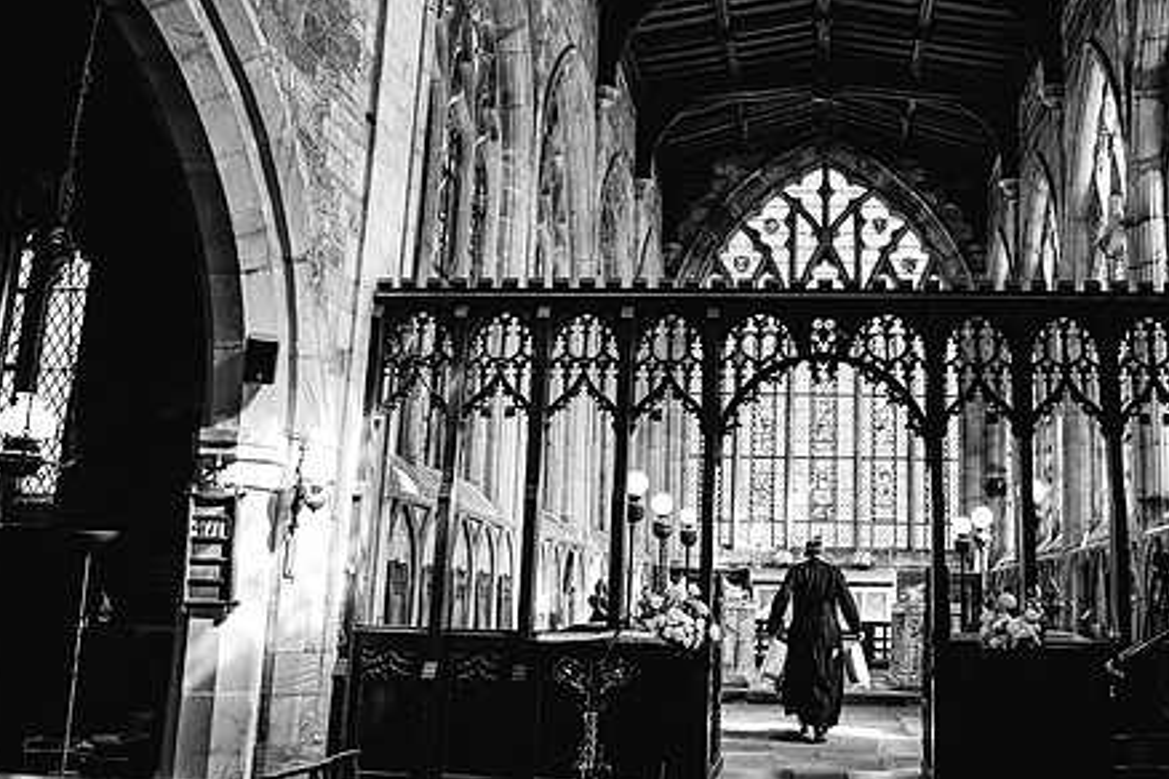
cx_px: 753
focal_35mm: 33
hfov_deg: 56.3
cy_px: 364
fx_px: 1071
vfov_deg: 40.0
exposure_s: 1/125
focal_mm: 24
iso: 640
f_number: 2.5
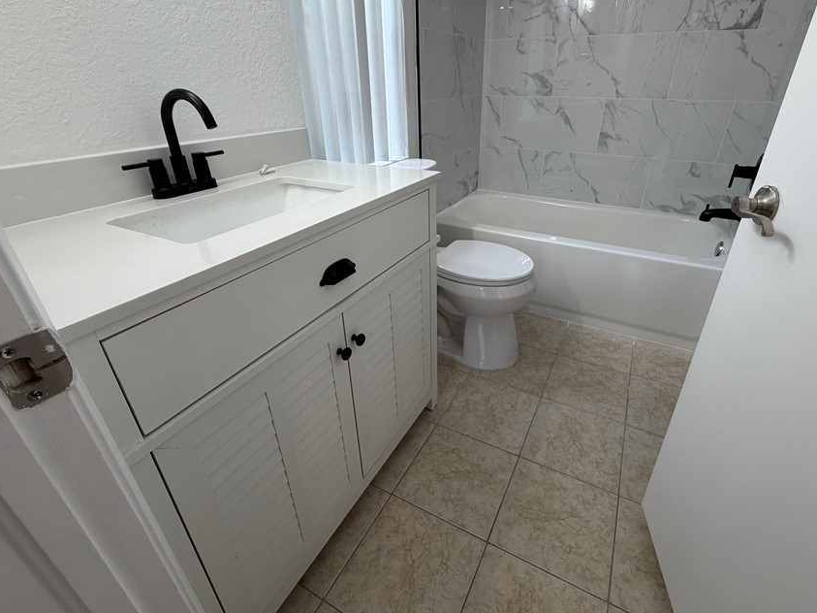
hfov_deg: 90.9
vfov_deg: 74.5
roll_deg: +0.2
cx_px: 437
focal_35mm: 17
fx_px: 401
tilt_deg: -27.3
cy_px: 278
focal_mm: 2.22
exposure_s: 1/120
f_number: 2.2
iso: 160
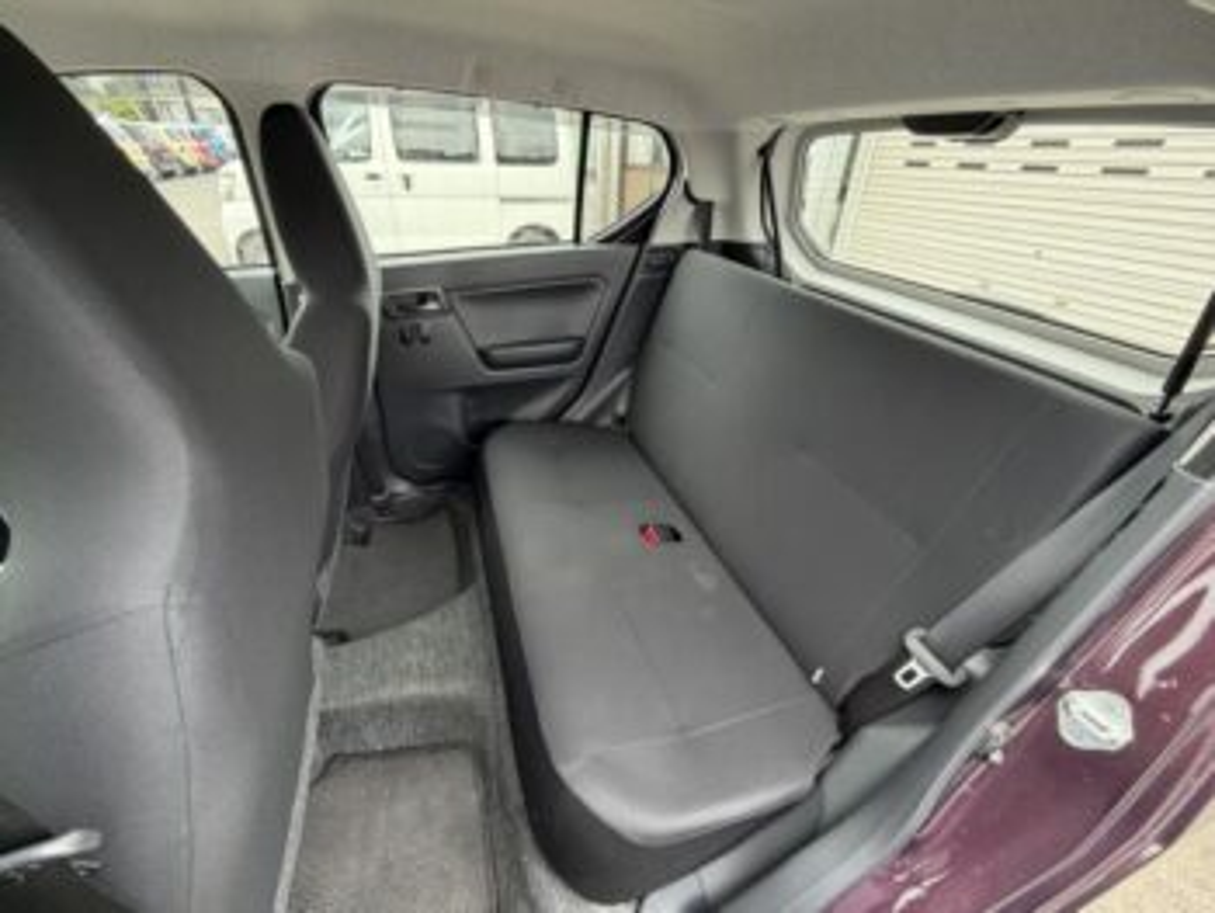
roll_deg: -2.5
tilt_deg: -31.5
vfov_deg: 85.7
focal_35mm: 14
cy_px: 456
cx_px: 608
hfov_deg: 102.0
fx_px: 492
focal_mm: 2.22
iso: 125
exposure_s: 1/121
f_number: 2.2
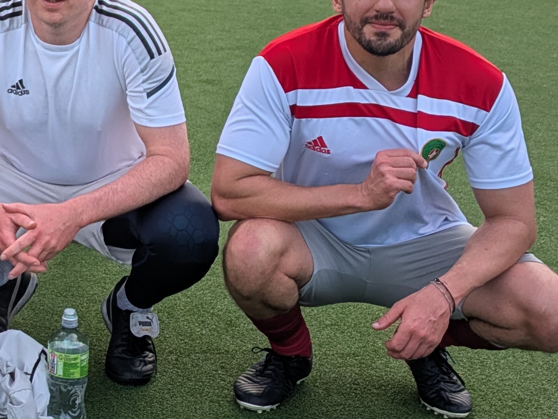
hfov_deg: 20.7
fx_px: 1451
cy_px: 38
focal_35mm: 90
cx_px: -57
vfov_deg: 16.2
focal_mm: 5.43
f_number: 1.89
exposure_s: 1/1449
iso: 28
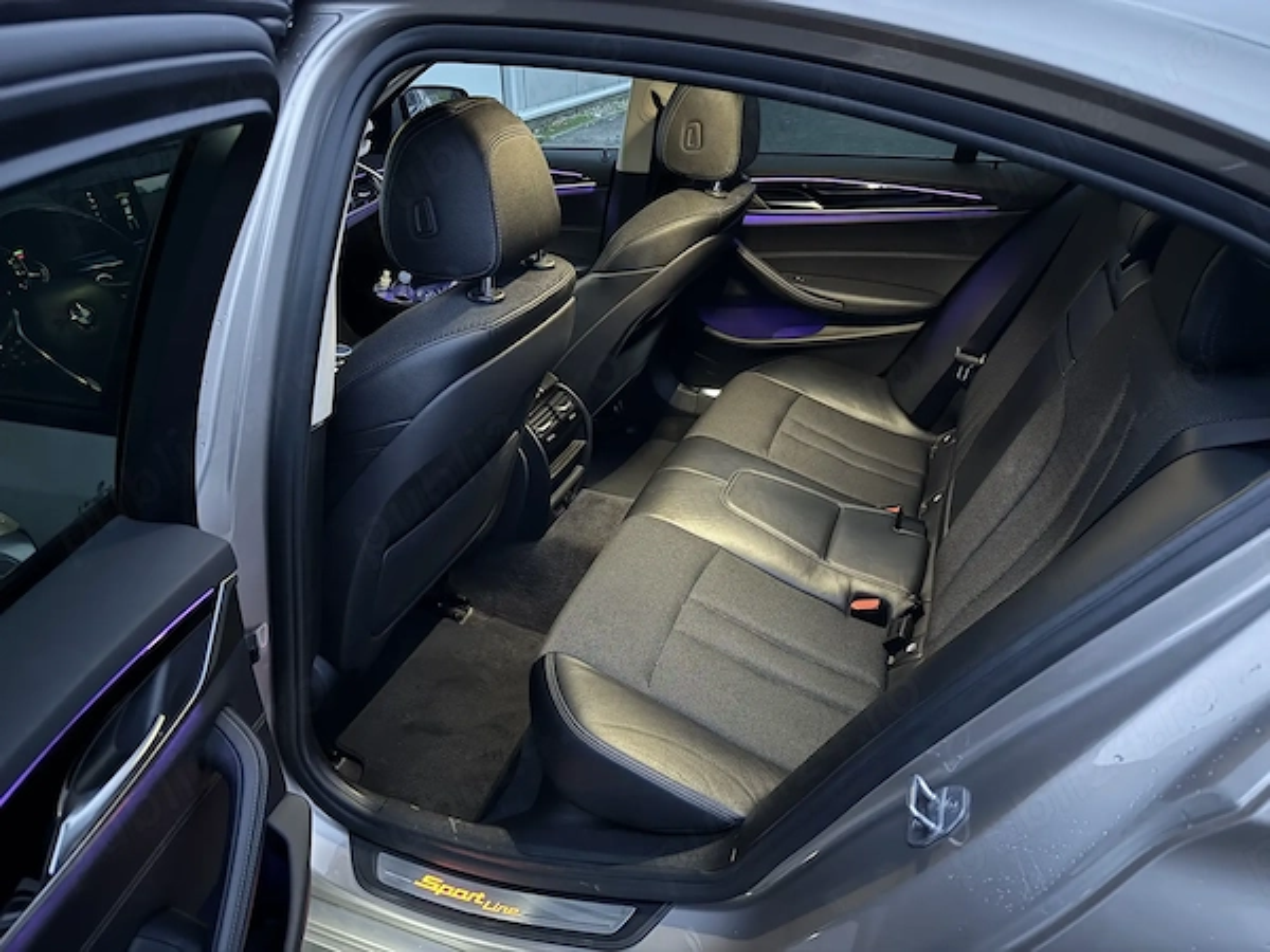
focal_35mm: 24
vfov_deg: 56.8
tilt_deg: -30.6
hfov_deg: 71.6
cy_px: 476
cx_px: 635
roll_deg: +0.7
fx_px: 881
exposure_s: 1/11
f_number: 1.78
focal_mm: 6.76
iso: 1250
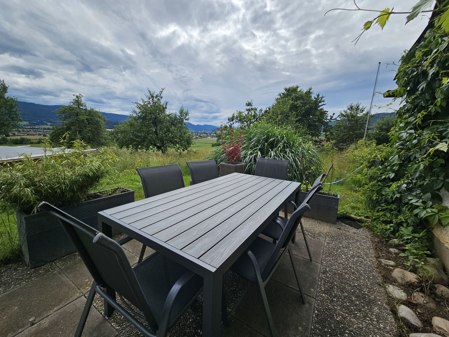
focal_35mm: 13
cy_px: 168
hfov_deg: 106.2
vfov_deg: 89.9
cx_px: 224
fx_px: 169
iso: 50
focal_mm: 2.2
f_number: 2.2
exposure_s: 1/3084
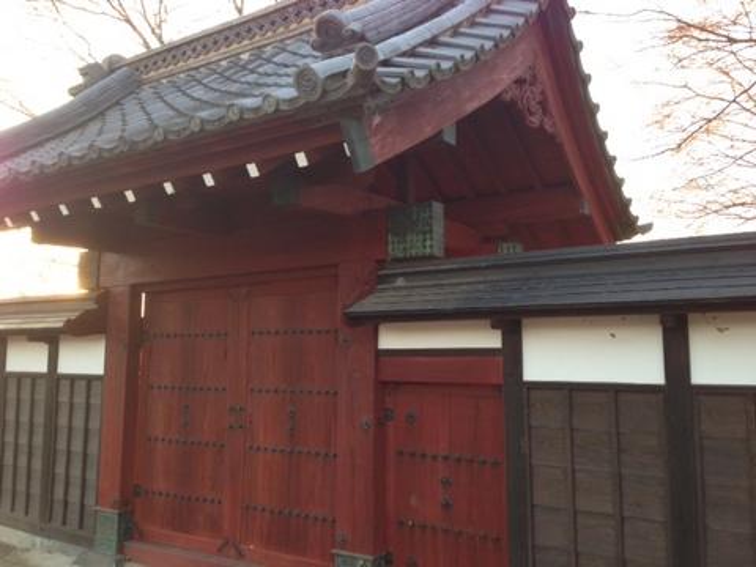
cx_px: 378
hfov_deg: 55.4
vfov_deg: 42.9
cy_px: 284
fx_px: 721
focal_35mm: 33
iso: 50
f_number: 2.4
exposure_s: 1/30
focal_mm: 4.12
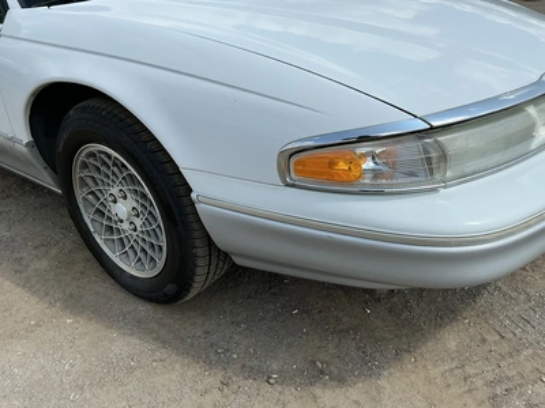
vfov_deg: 49.7
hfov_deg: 63.4
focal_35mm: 28
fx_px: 441
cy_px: 204
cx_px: 272
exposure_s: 1/2058
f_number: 1.8
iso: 25
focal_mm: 3
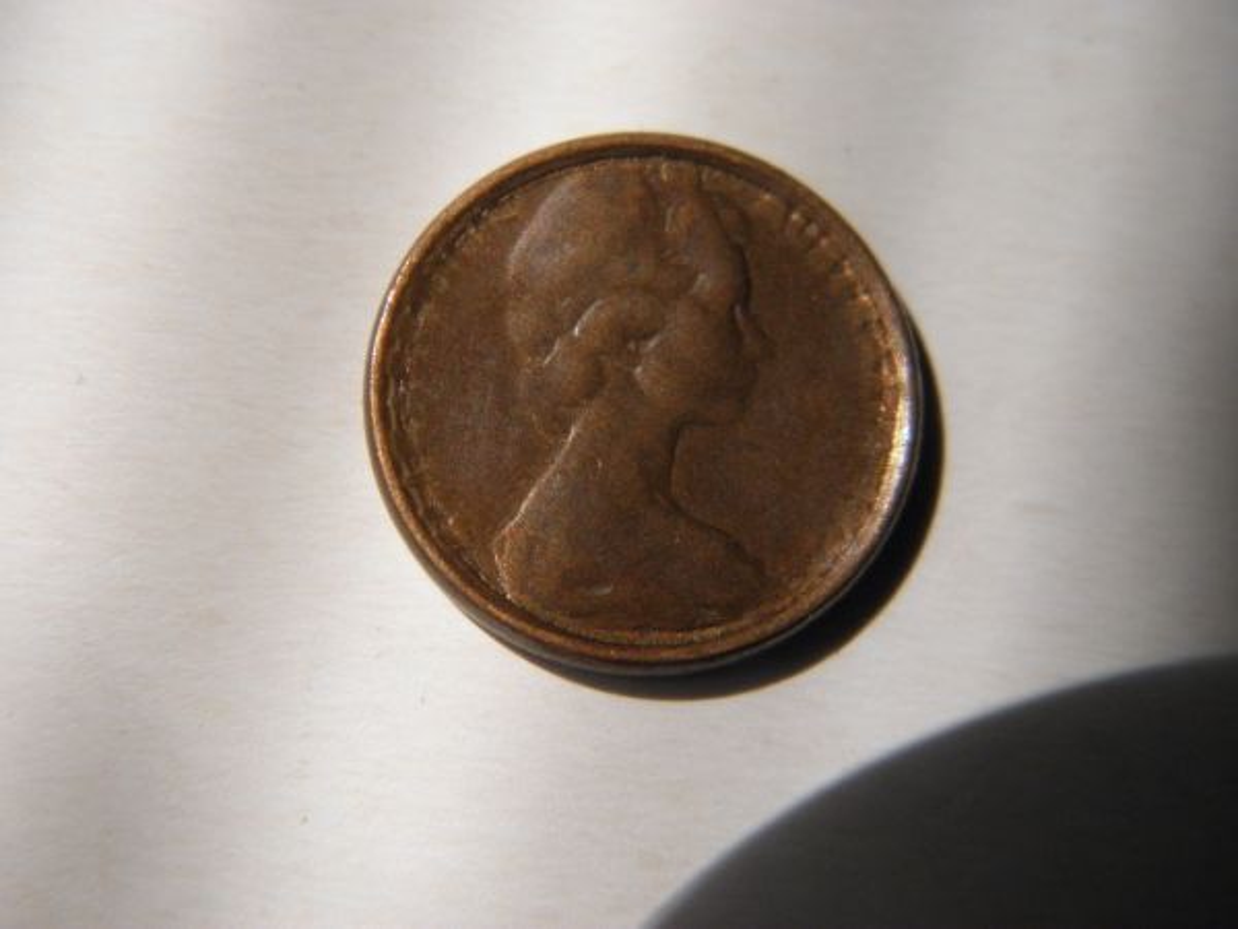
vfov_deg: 18.4
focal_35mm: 80
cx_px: 619
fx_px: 2861
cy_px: 464
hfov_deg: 24.4
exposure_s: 1/250
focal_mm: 14.3
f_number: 8.8
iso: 200
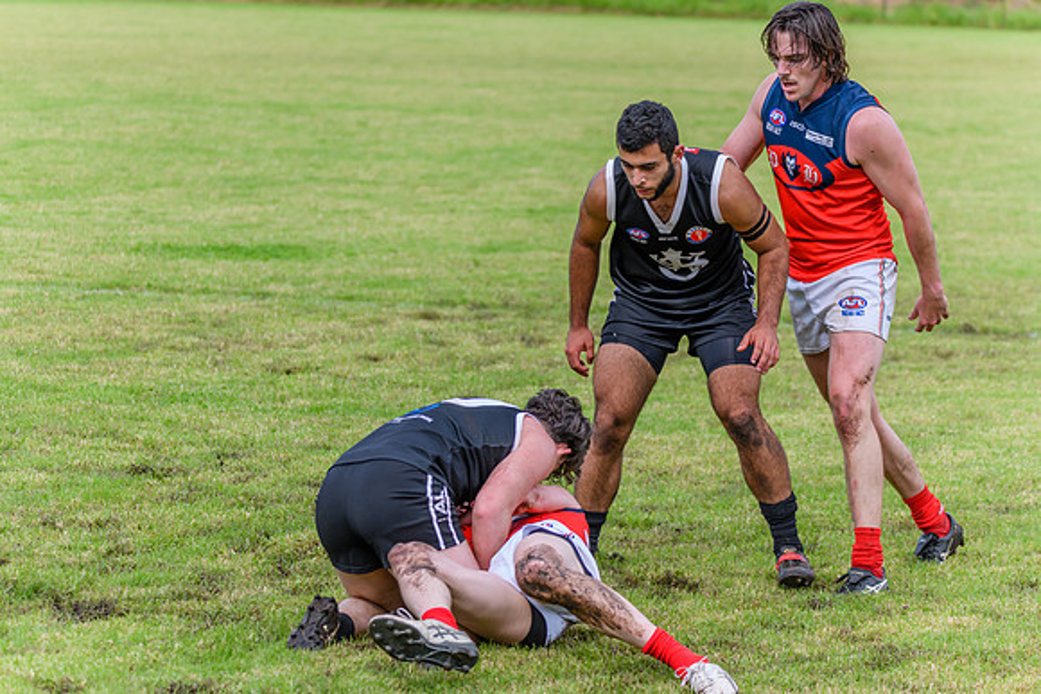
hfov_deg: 13.3
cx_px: 512
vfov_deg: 8.9
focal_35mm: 155
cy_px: 347
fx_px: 4470
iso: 800
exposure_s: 1/2000
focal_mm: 150
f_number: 5
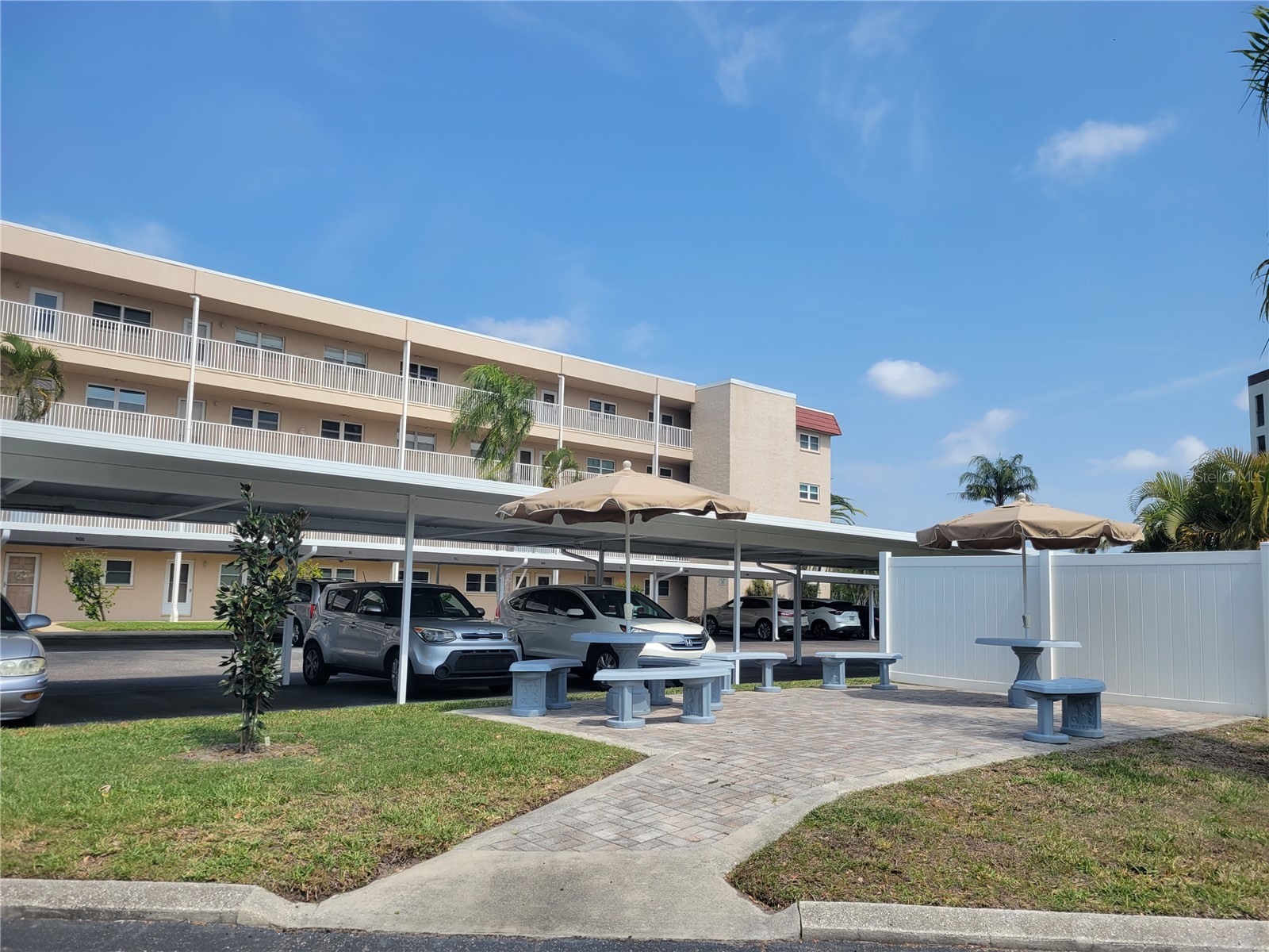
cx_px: 634
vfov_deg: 53.1
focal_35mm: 26
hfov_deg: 67.3
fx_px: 953
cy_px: 476
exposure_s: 1/2175
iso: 40
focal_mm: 5.4
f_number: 1.8
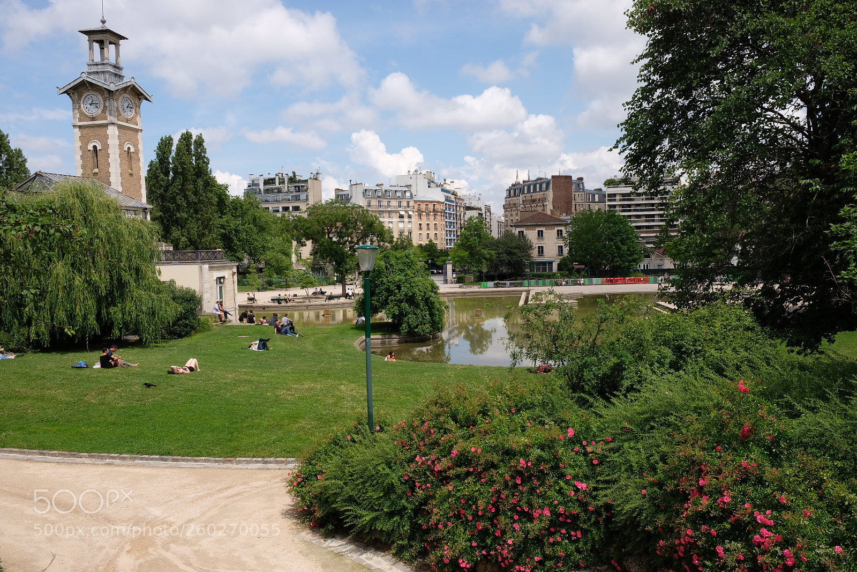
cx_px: 428
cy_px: 286
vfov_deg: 46.4
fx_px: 667
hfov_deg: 65.5
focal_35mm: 28
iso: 200
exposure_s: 1/200
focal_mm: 18.8
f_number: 11
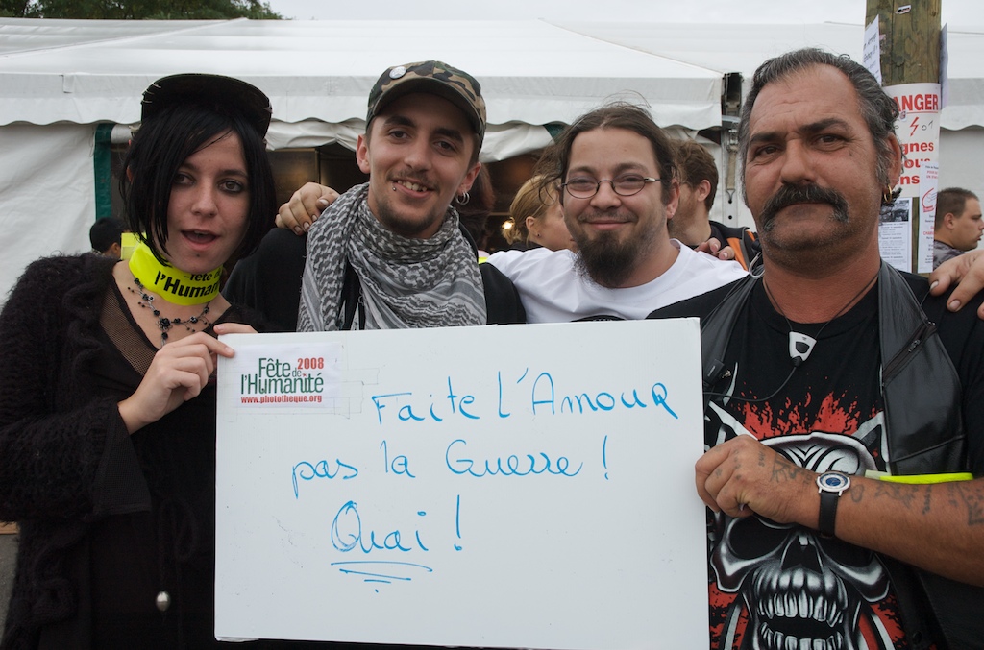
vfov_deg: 36.7
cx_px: 492
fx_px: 981
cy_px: 325
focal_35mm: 36
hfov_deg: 53.3
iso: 200
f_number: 8
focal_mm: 24
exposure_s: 1/250
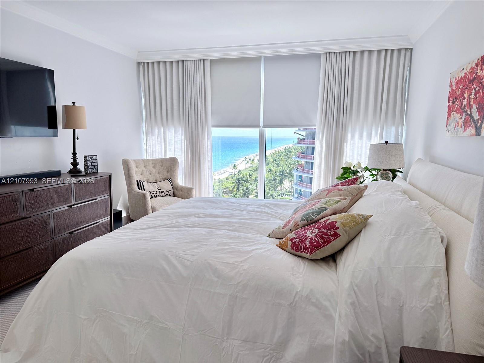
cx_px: 242
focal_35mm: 24
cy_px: 182
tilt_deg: -8.6
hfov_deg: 71.6
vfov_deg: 56.8
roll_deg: -0.4
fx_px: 336
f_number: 1.78
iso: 100
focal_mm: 6.76
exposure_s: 1/750
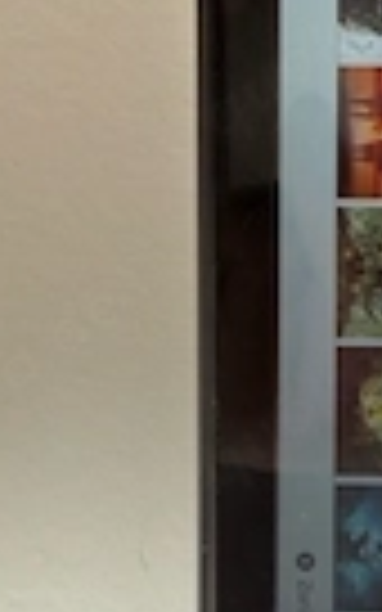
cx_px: 431
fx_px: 1249
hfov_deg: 16.8
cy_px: 86
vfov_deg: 26.7
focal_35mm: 75
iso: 64
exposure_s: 1/117
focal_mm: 2.22
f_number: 2.2
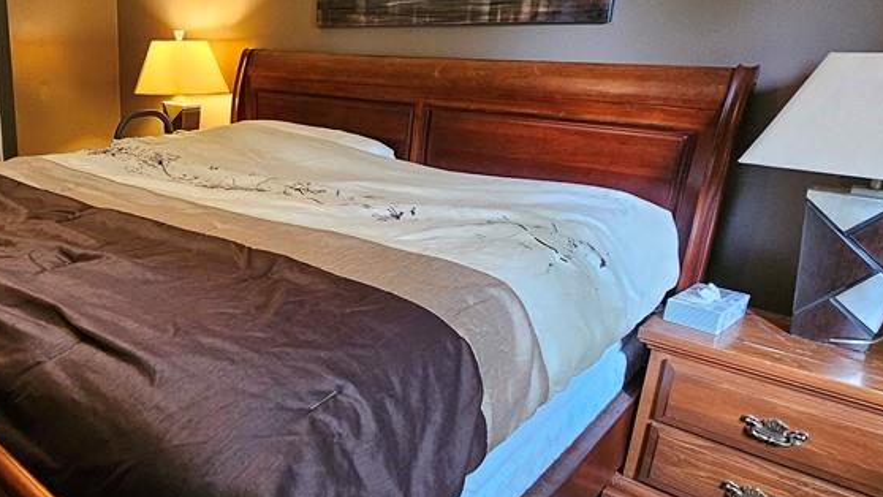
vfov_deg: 44.4
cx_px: 233
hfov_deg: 67.8
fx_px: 609
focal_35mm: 26
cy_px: 250
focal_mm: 2.2
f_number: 2.2
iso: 800
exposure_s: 1/24
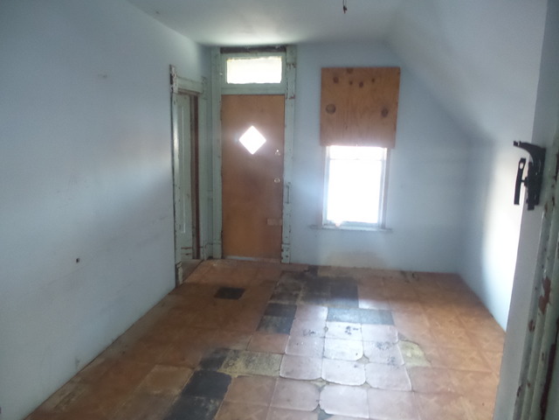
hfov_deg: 73.9
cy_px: 210
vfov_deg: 58.9
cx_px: 280
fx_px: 371
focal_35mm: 23
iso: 800
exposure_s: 1/10
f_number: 2.8
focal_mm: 4.1
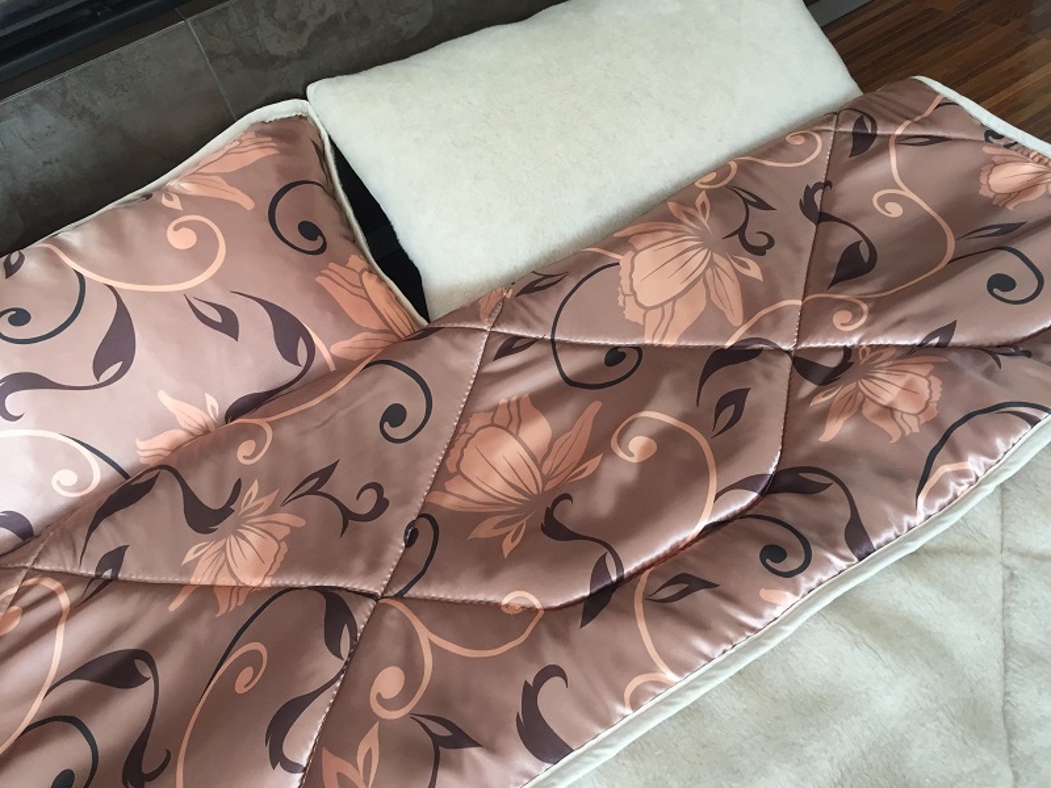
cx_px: 526
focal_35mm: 29
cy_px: 394
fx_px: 880
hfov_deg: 61.7
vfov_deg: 48.2
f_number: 2.2
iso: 100
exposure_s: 1/33
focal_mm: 4.15
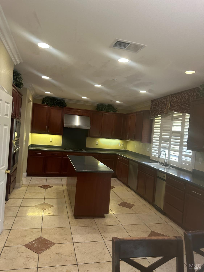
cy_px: 136
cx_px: 102
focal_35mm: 24
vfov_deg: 71.6
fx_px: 189
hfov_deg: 56.8
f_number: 1.78
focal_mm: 6.86
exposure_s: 1/60
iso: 320
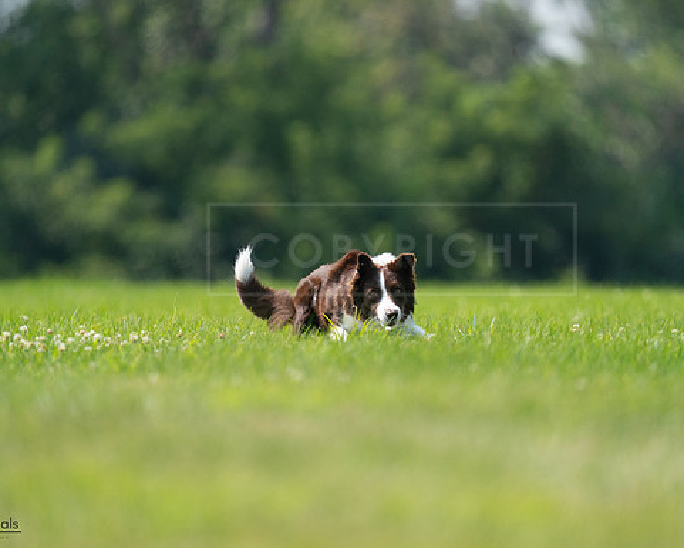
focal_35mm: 606
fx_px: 12270
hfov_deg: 3.2
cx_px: 343
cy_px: 274
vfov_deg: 2.6
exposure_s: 1/4000
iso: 1600
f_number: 6.3
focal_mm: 535
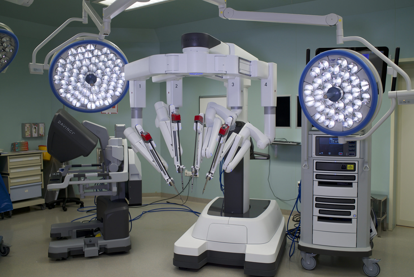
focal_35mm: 35
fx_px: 403
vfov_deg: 37.9
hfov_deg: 54.4
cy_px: 138
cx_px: 207
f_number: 3.2
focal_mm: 35
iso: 320
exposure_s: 1/200
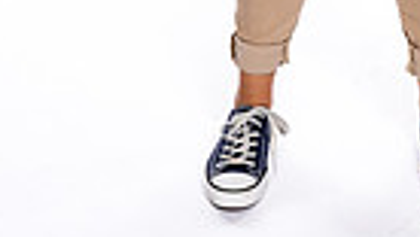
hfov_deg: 16.0
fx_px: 1483
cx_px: 338
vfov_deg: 8.2
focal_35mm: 133
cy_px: -374
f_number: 5.6
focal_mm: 39
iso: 400
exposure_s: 1/250
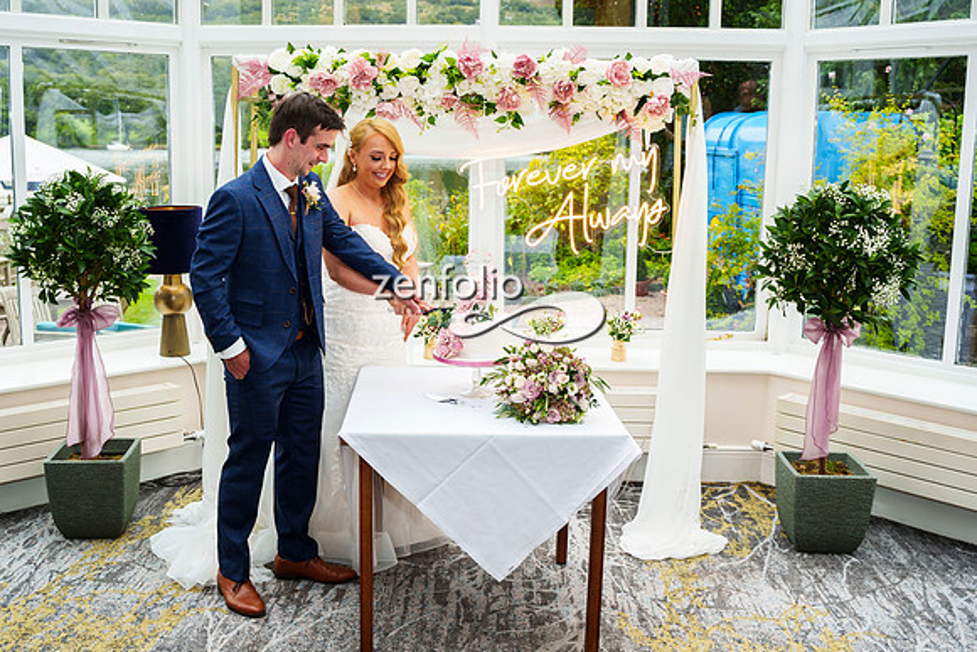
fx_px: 933
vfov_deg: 38.5
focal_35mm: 34
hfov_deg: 55.2
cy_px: 286
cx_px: 450
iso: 400
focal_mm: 28
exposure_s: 1/250
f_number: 3.5
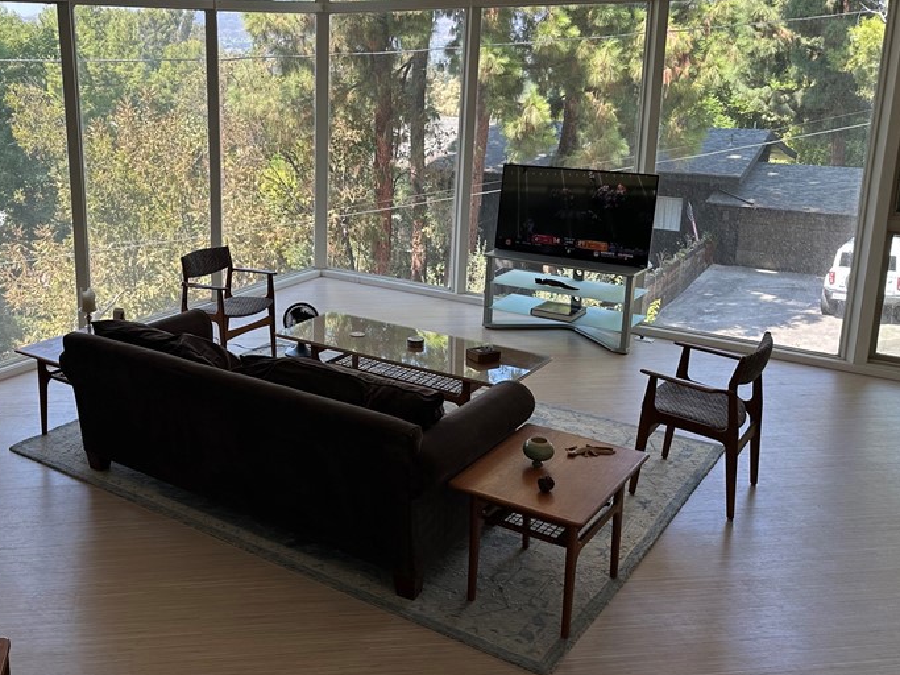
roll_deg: +0.4
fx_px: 936
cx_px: 254
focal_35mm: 36
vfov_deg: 39.5
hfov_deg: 49.8
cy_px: 273
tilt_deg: -13.4
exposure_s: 1/496
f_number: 1.78
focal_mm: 6.86
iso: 80
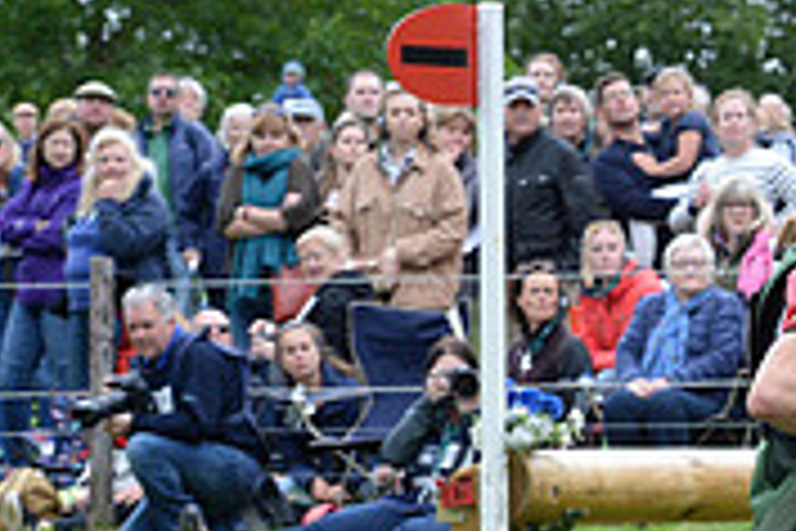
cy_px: 742
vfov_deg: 3.7
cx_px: 1129
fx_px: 8092
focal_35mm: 366
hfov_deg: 5.6
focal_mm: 112
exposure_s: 1/1000
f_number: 6.3
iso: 2000
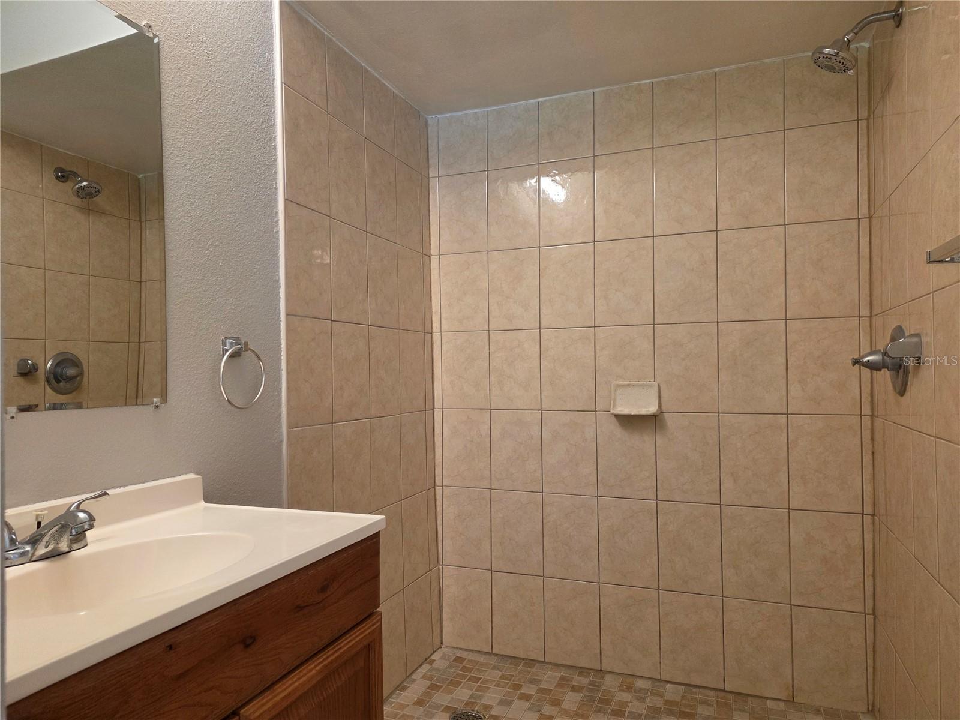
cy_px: 360
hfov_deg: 73.9
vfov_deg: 58.9
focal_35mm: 23
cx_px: 480
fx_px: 638
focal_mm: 6.3
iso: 320
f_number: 1.7
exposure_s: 1/120
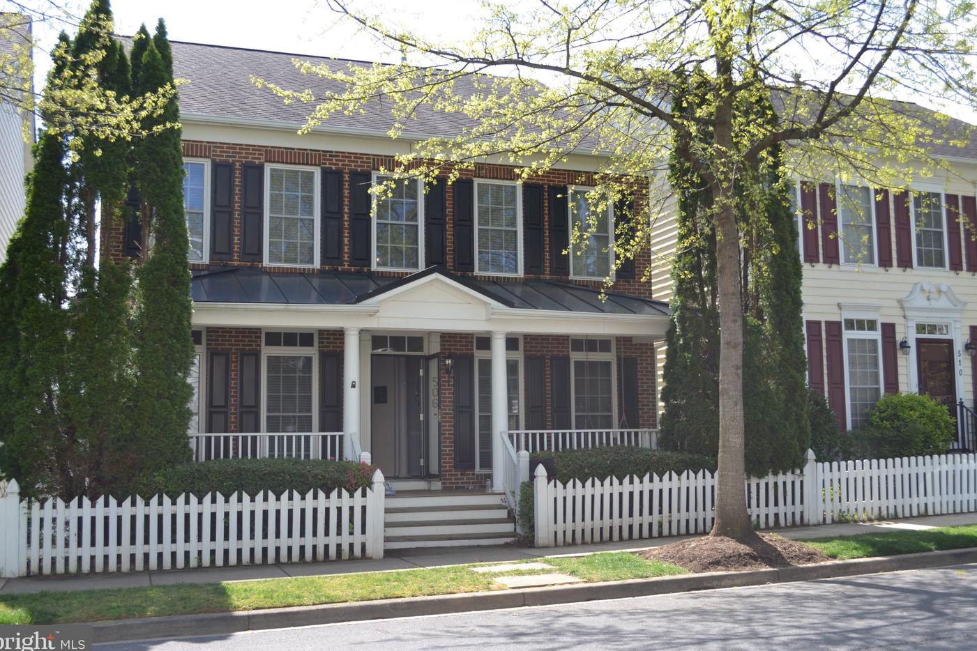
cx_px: 485
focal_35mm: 37
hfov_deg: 51.9
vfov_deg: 35.9
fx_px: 1004
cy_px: 326
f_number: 6.3
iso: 100
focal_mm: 24
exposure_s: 1/160
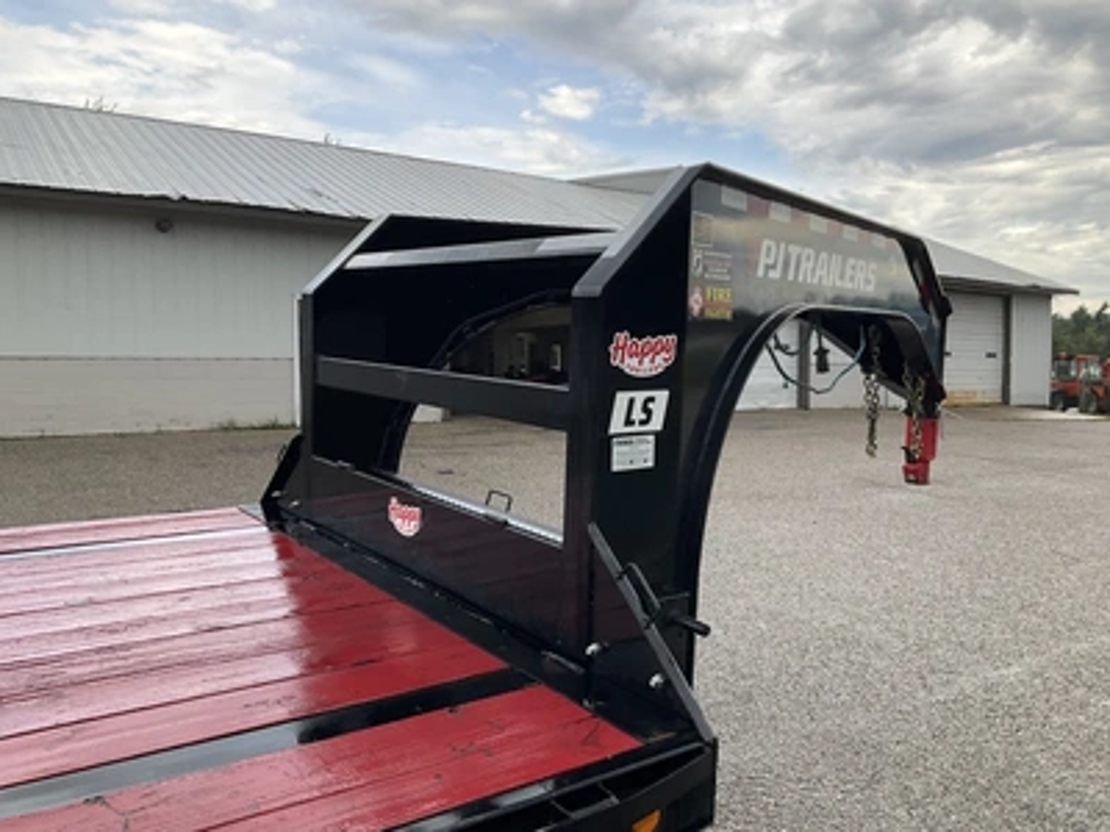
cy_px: 416
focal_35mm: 29
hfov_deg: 61.7
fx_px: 930
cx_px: 555
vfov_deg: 48.2
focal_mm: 3
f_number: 1.8
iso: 25
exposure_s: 1/333
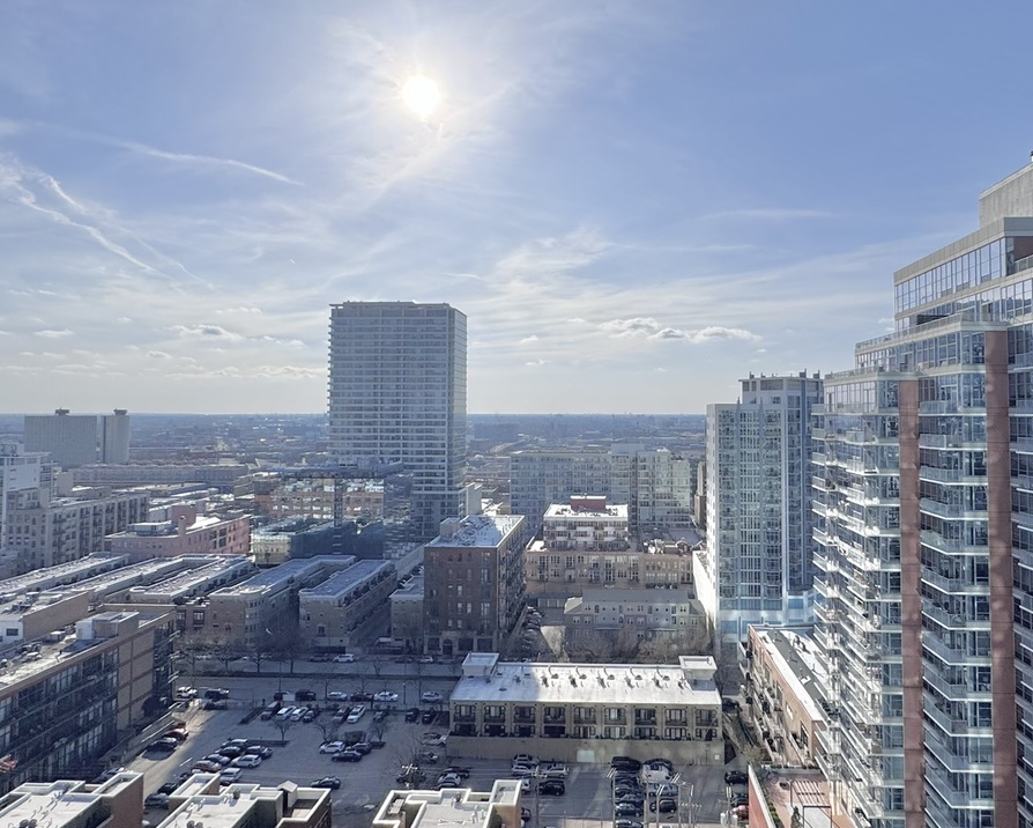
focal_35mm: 22
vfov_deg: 63.1
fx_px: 673
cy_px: 389
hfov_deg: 74.6
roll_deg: -0.1
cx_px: 592
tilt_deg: +1.8
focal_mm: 2.22
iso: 40
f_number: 2.2
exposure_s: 1/5650
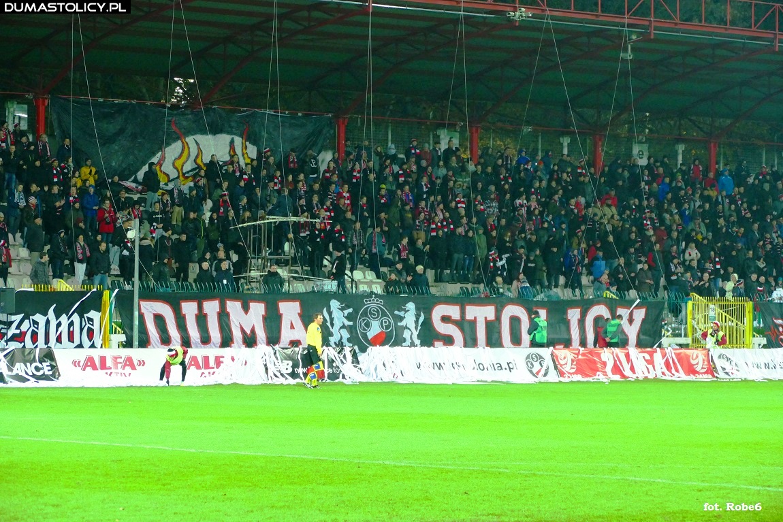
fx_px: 3023
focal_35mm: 139
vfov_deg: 9.9
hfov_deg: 14.8
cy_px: 261
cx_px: 392
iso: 1600
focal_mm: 50.69
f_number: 3.9
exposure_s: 1/200
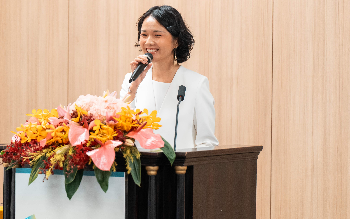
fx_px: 2556
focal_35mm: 268
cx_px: 155
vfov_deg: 4.9
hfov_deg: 7.8
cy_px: 108
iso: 1600
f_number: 2.8
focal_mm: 180
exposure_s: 1/160
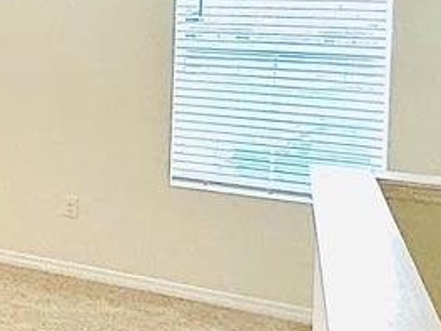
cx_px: -416
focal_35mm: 68
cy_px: 5
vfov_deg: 20.9
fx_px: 866
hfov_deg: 19.0
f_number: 2.2
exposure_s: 1/120
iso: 250
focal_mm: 2.22
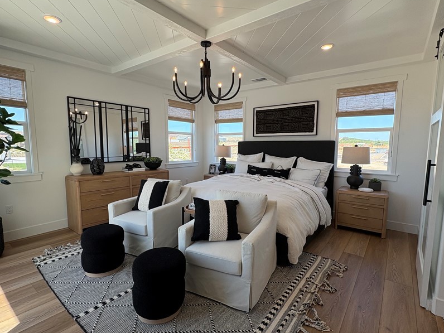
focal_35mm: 18
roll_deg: -0.3
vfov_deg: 71.6
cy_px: 171
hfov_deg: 87.8
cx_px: 223
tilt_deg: -6.3
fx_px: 231
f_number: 2.2
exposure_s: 1/200
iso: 64
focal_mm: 2.22
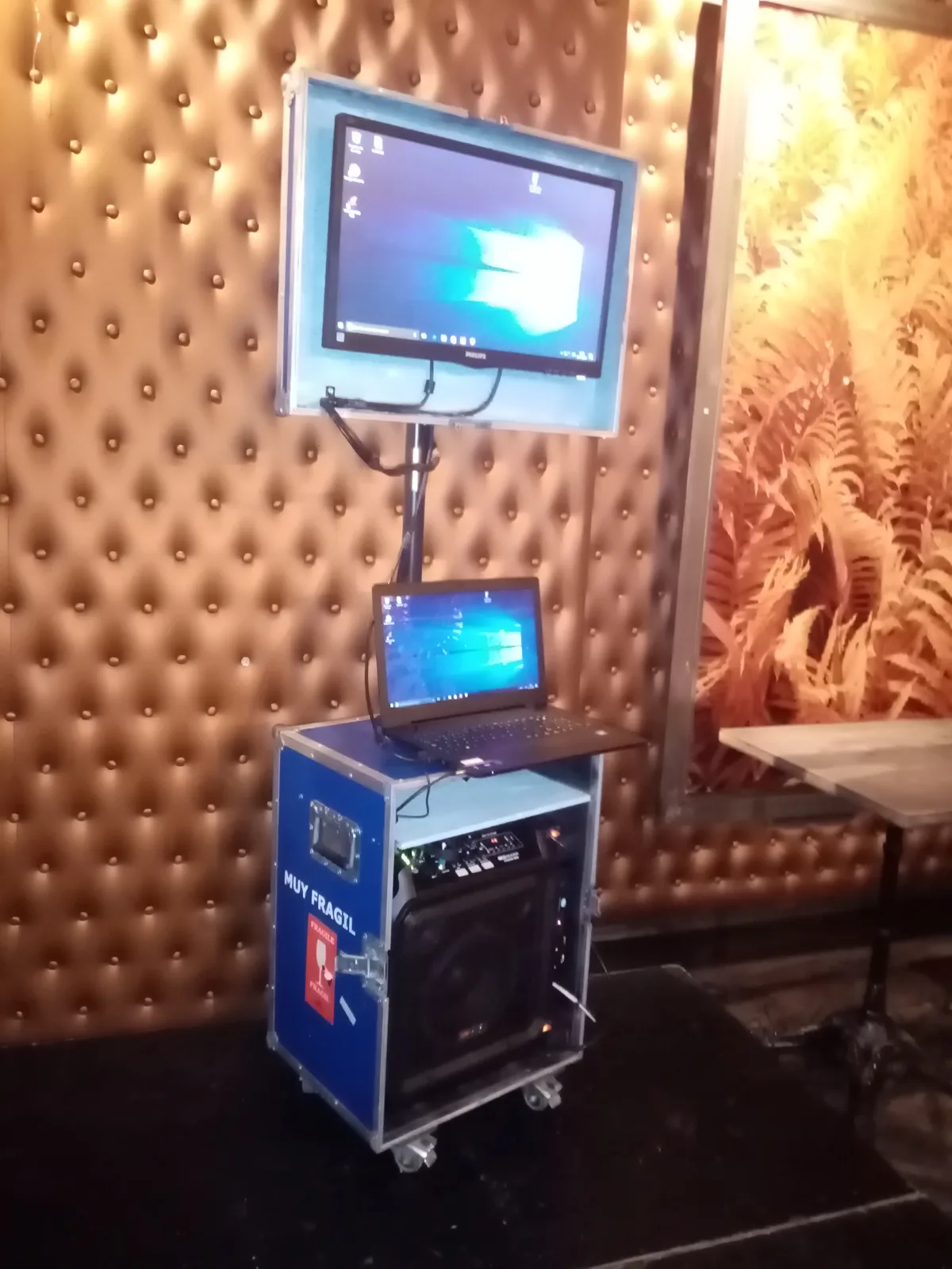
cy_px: 634
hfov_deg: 53.1
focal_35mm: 26
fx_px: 953
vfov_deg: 67.3
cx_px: 476
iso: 2566
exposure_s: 1/14.3
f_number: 1.8
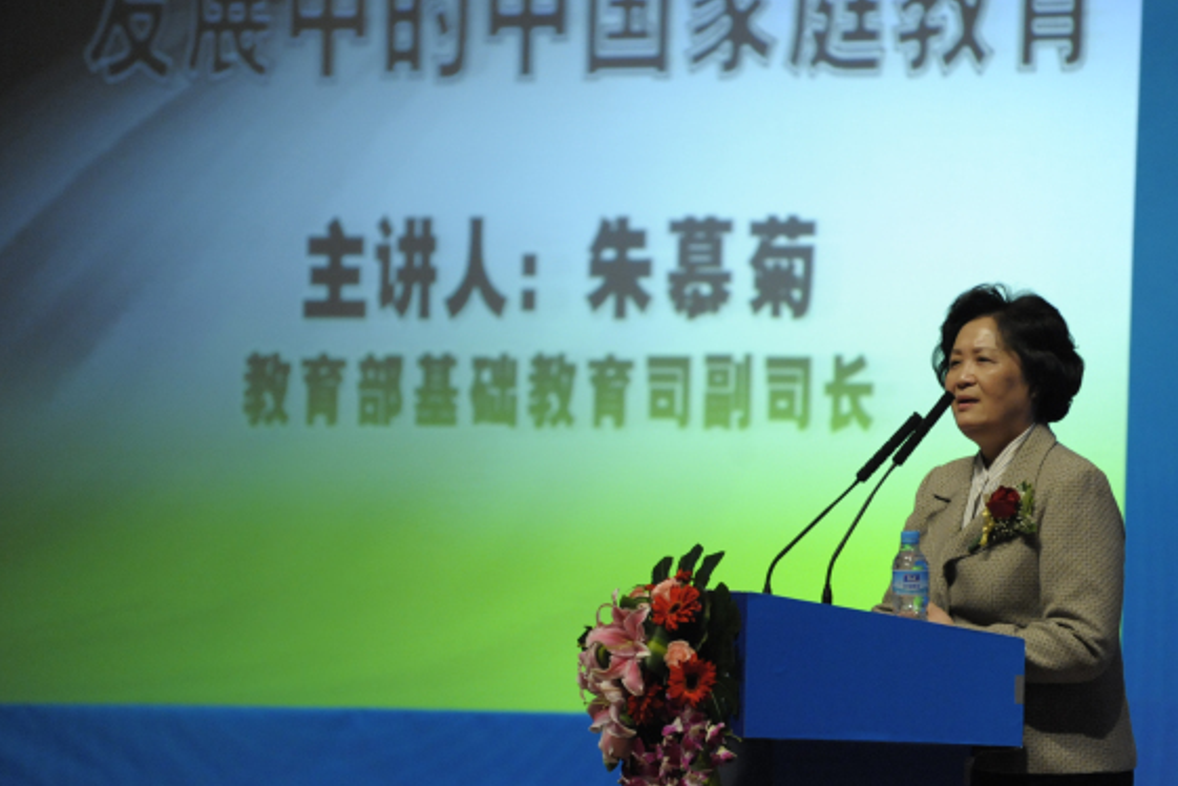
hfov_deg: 8.4
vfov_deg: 5.6
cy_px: 382
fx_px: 8049
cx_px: 701
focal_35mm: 246
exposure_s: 1/1250
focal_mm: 200
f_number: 2.8
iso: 4000
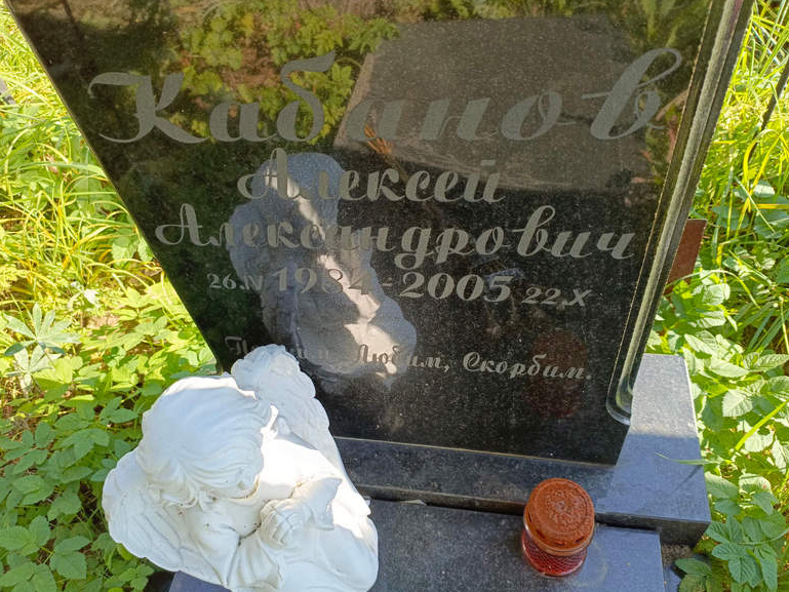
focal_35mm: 26
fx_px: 593
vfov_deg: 53.1
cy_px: 289
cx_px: 384
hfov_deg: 67.3
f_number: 1.69
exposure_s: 1/201
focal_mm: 4.76
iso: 112
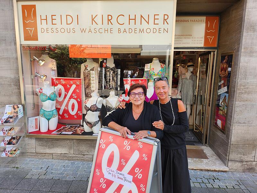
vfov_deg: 56.8
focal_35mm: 24
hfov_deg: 71.6
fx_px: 178
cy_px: 96
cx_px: 128
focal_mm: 5
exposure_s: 1/538
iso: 50
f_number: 1.8
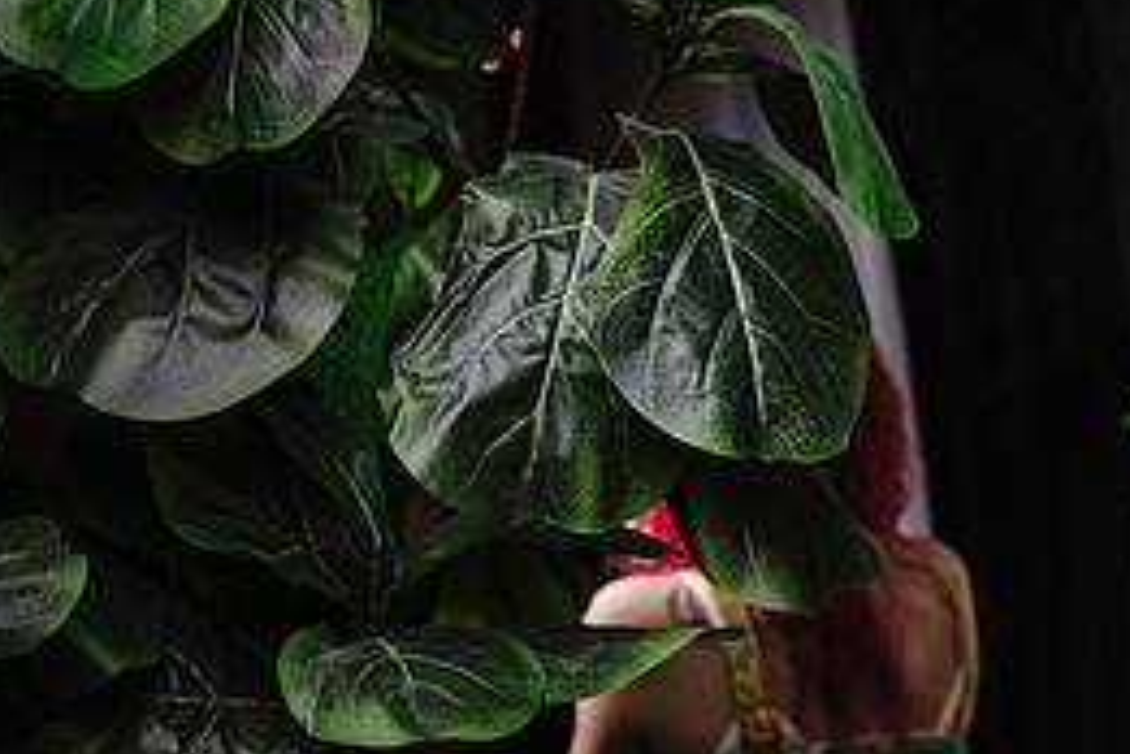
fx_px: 3484
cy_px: 422
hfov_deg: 18.1
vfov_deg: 12.3
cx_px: 1022
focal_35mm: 111
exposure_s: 1/160
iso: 64
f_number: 4.5
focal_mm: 50
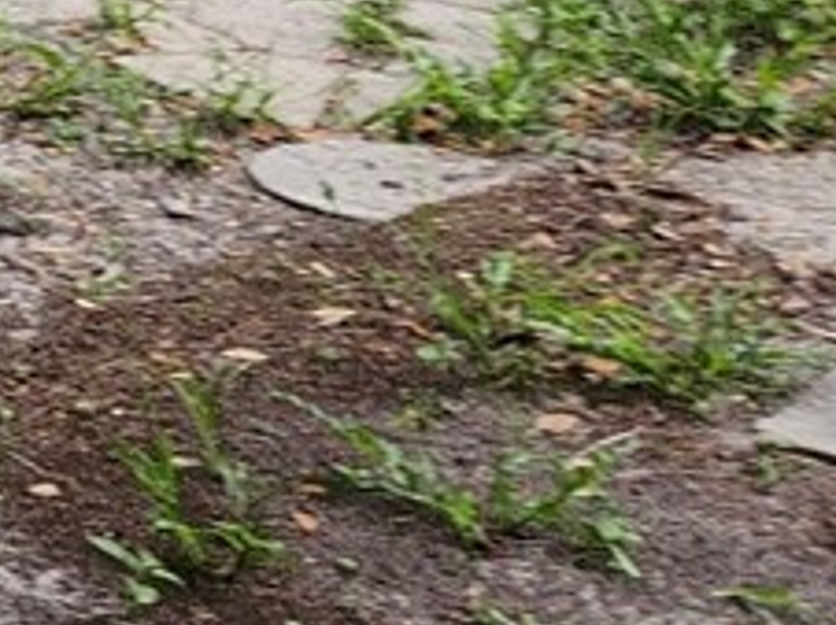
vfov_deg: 8.1
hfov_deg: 9.7
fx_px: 3932
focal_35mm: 163
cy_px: -1058
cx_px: -1550
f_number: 1.8
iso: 50
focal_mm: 5.4
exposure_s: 1/180
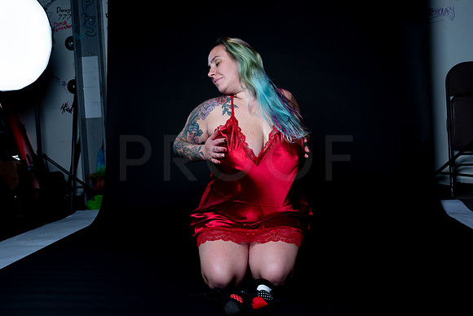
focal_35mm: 35
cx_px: 236
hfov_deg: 54.4
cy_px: 158
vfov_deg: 37.9
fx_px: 460
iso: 100
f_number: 10
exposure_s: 1/160
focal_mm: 35
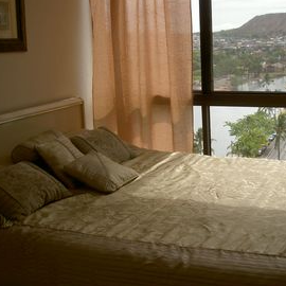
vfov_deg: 36.1
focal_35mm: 47
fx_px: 439
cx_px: 182
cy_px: 142
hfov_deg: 35.8
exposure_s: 1/160
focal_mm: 8
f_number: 4.7
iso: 100
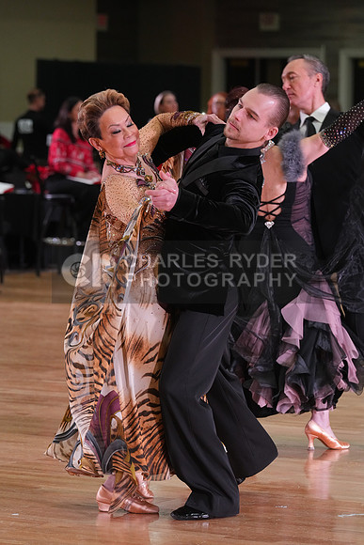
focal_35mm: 190
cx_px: 182
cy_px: 272
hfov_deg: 7.2
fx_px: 2880
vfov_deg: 10.8
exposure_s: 1/200
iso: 3200
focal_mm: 190
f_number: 6.3
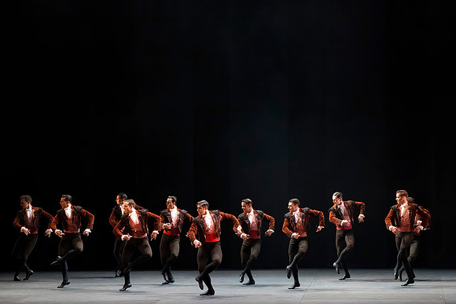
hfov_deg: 13.4
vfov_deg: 9.0
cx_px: 242
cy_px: 170
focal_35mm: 153
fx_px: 1937
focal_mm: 133
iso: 16000
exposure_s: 1/400
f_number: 7.1
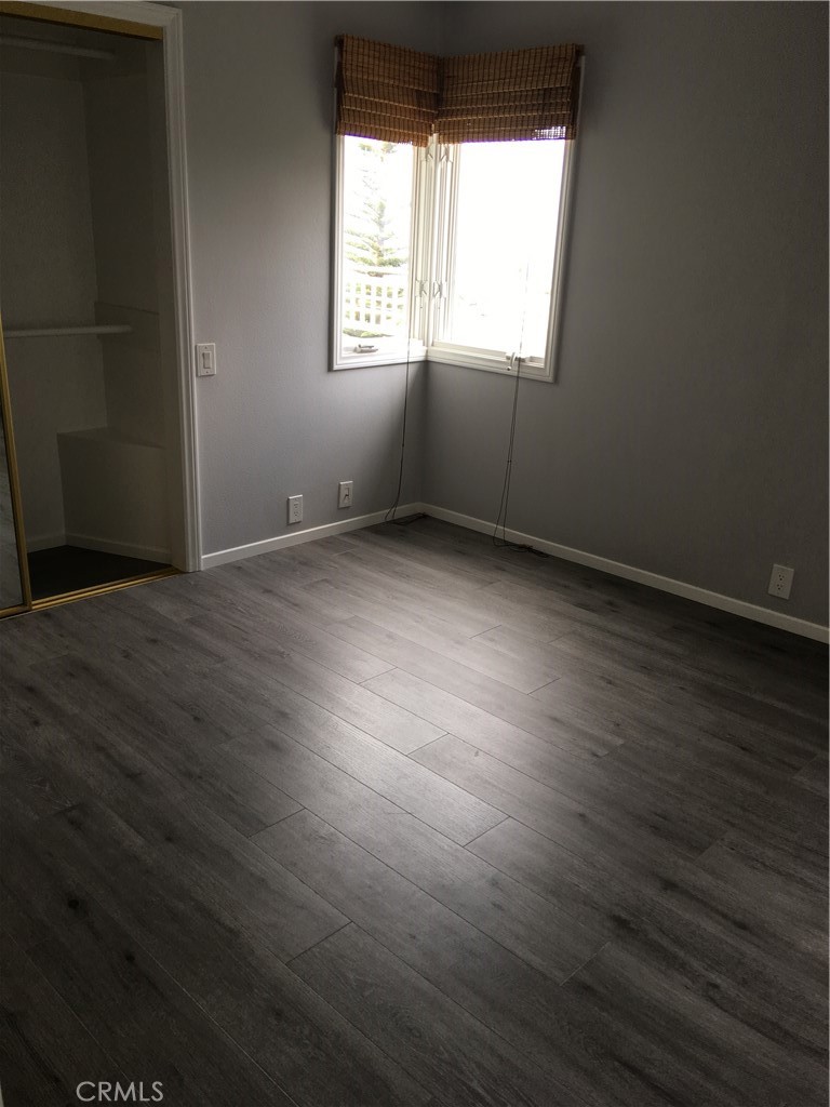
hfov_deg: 48.2
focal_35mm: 29
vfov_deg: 61.7
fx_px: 927
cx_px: 415
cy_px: 554
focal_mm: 4.15
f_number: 2.2
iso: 25
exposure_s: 1/40
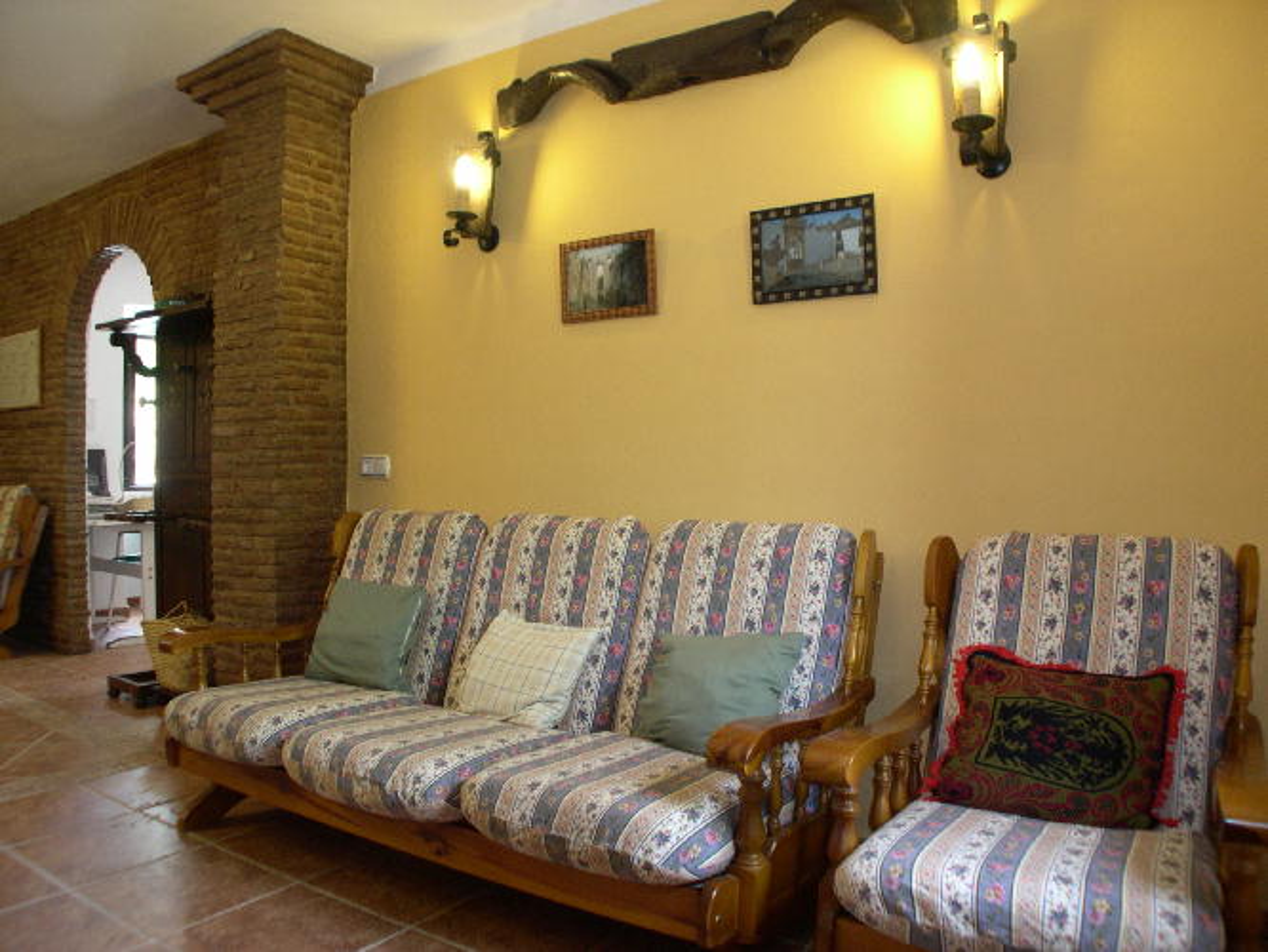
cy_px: 476
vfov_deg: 37.7
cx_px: 634
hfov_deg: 49.0
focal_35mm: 38
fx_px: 1392
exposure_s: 1/6.5
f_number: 2.8
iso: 200
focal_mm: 8
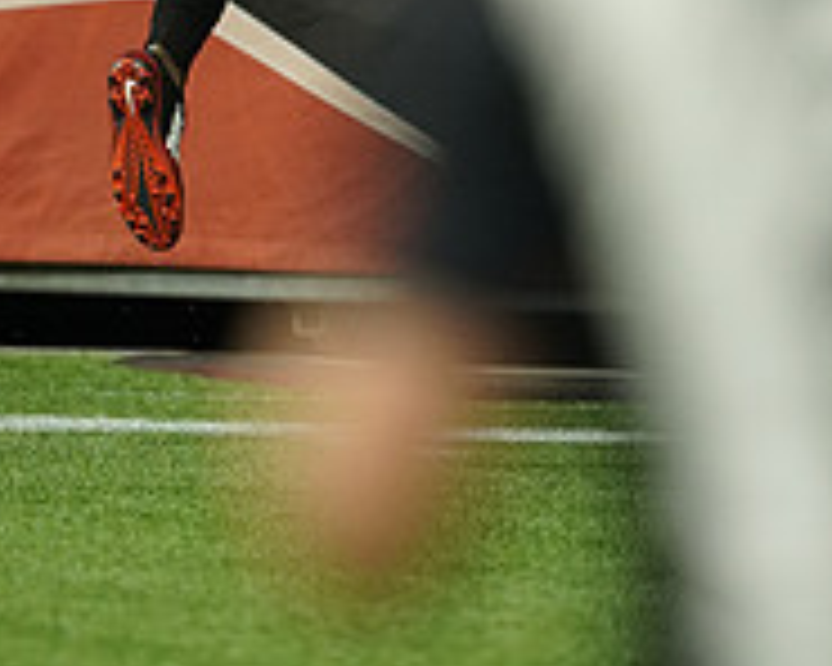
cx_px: 546
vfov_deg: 0.9
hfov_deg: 1.1
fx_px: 43461
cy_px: -369
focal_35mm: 1765
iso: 5000
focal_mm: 600
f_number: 4
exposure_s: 1/1600
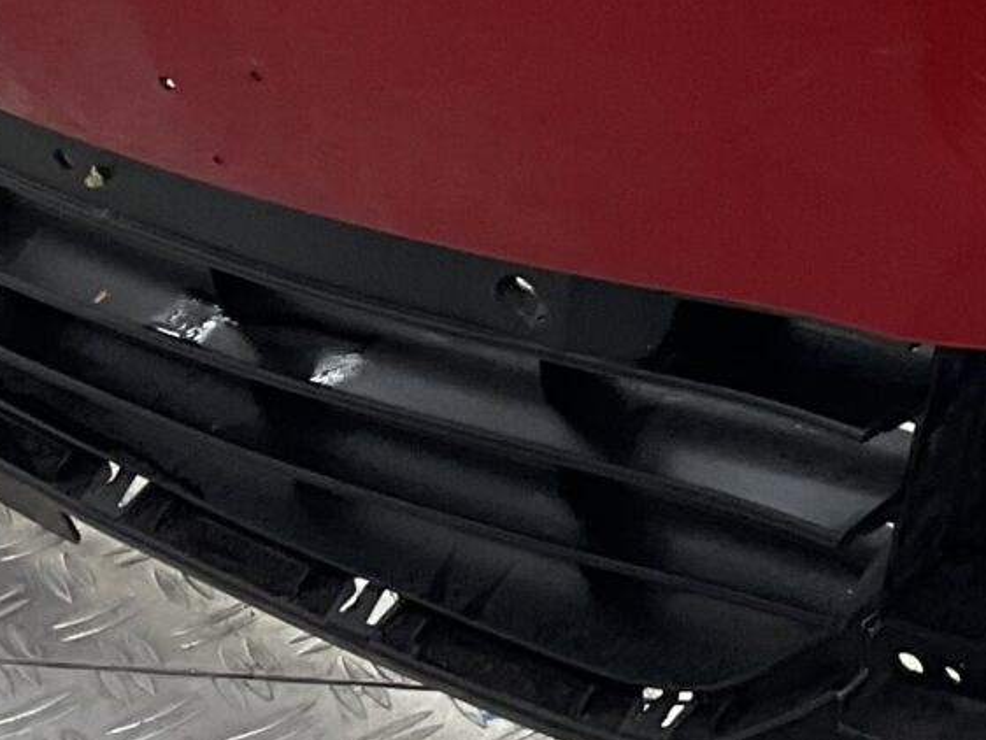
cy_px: -174
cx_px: 1139
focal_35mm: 132
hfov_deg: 14.5
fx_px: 3761
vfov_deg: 11.0
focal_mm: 3
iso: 32
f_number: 1.8
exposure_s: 1/120
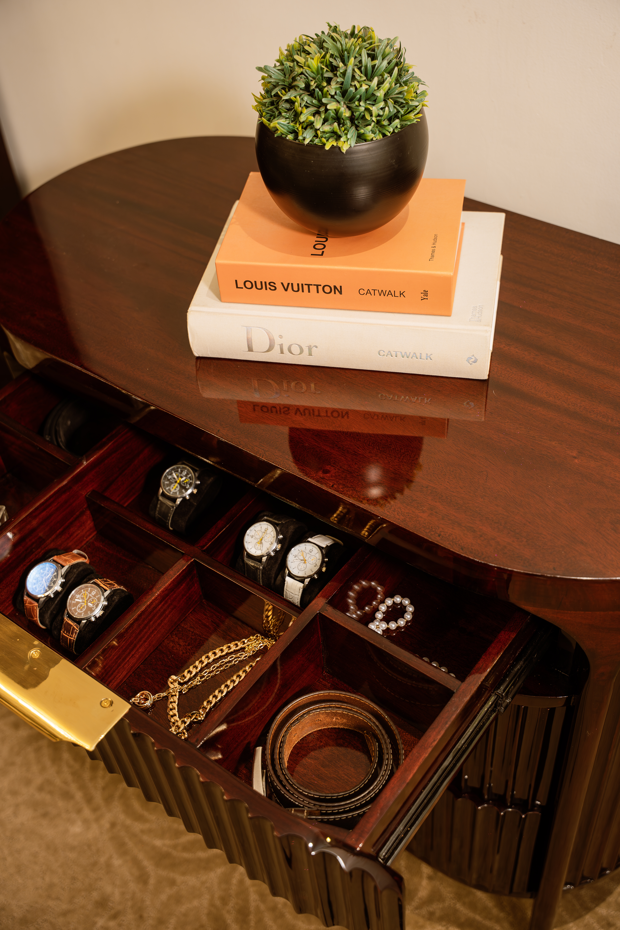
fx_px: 1033
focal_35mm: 40
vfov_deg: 48.5
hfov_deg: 33.4
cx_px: 310
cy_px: 465
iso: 200
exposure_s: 1/13
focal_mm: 40
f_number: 4
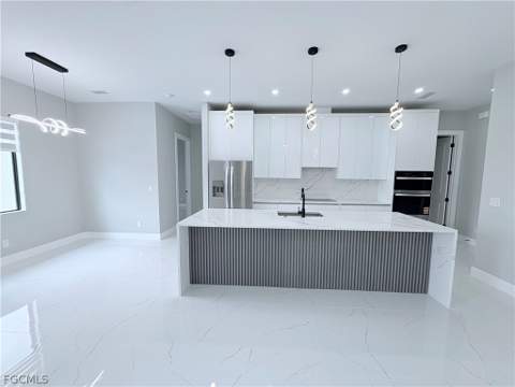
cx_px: 258
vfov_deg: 85.7
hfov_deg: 102.1
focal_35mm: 14
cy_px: 194
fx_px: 208
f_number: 2.2
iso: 100
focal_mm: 2.22
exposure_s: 1/141
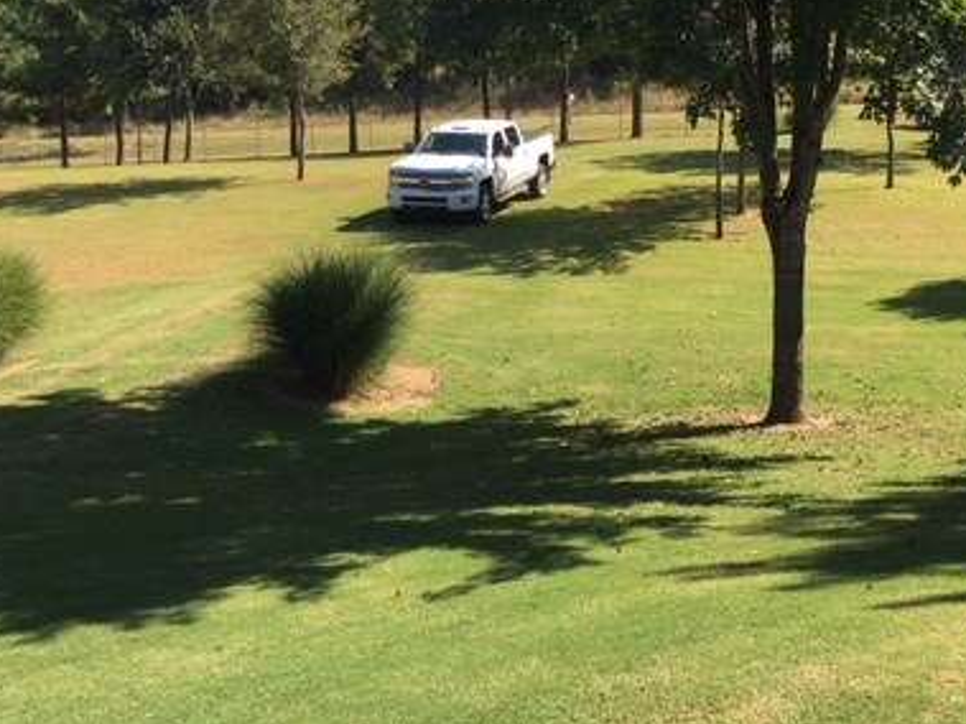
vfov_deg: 29.4
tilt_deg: -5.0
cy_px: 227
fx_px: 1367
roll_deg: -1.0
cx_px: 553
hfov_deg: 38.8
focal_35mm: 49
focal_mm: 4.15
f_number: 2.2
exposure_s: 1/712
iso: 25
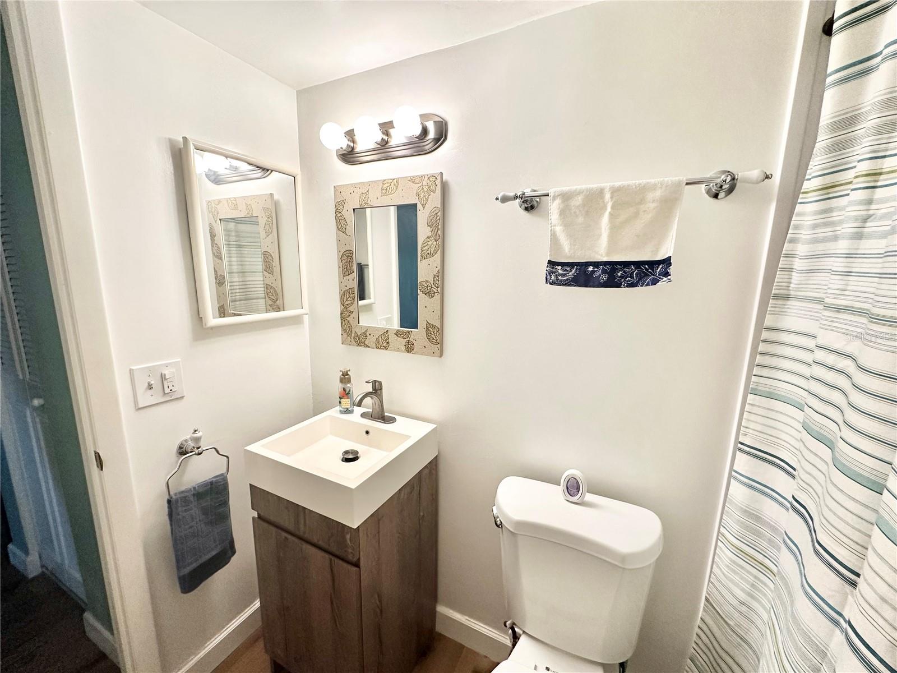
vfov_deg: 85.7
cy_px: 336
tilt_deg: -10.3
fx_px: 363
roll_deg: -1.0
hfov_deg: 102.1
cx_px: 448
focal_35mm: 14
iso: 200
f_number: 2.2
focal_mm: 2.22
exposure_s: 1/120
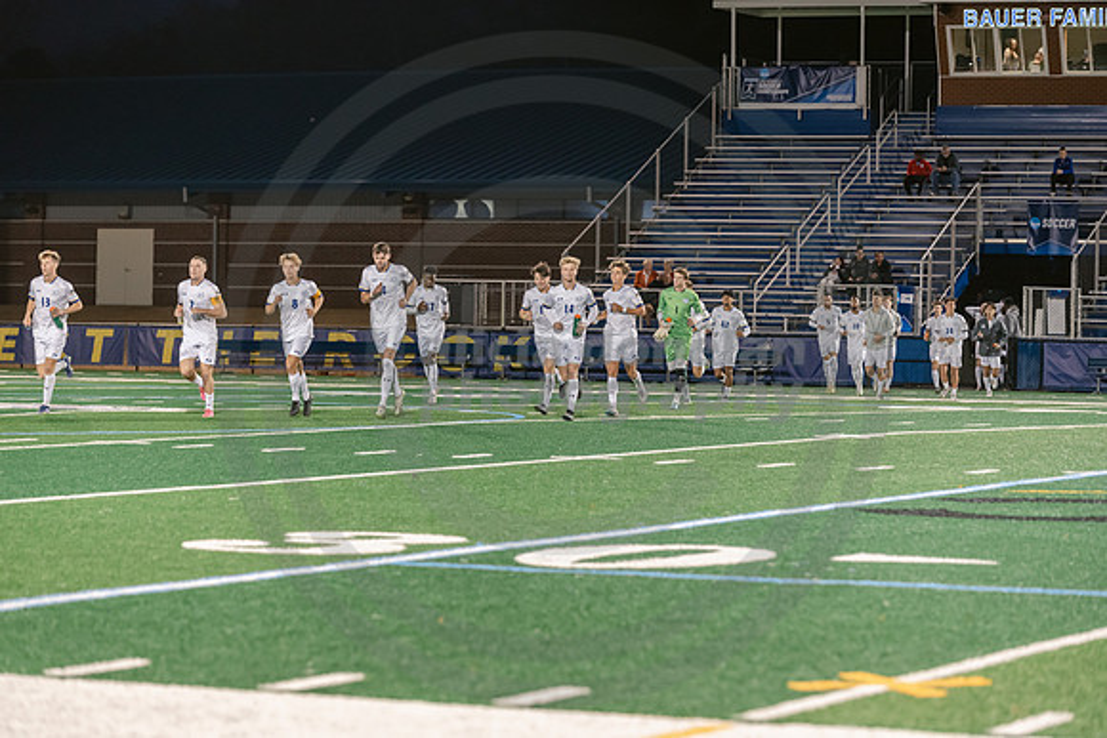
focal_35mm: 125
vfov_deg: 11.0
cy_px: 369
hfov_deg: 16.4
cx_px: 554
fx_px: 3844
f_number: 3.2
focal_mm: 125
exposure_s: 1/250
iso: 2500
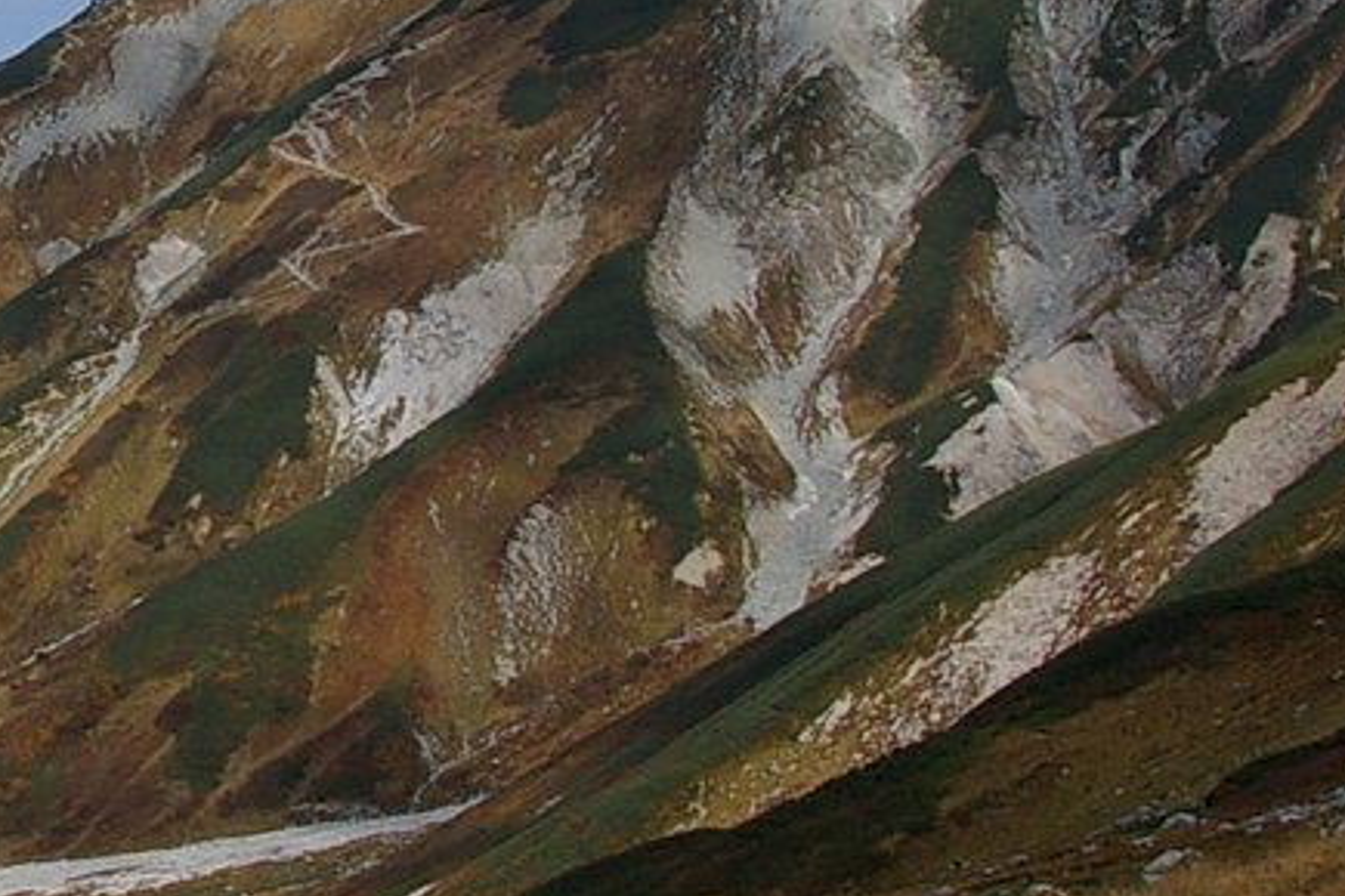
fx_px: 4744
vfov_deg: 10.8
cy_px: 167
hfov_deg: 15.4
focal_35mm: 127
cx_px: -365
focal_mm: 18
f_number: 11
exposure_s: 1/200
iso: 200
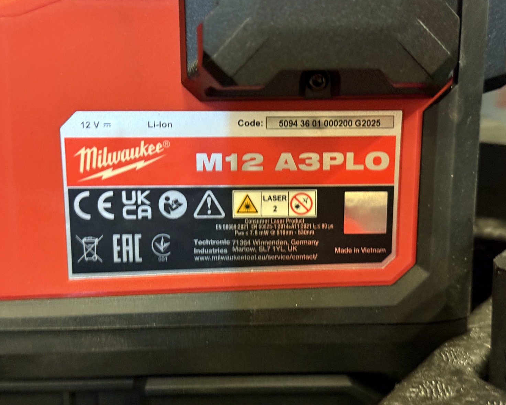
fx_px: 764
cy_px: 202
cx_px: 253
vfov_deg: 29.7
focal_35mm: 51
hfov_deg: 36.7
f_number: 1.78
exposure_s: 1/25
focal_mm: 6.76
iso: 400
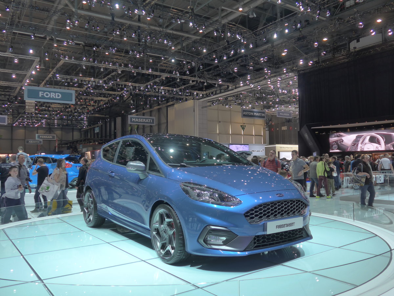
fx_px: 330
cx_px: 197
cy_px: 148
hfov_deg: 61.7
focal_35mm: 29
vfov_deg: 48.2
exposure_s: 1/125
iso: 160
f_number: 2
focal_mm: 6
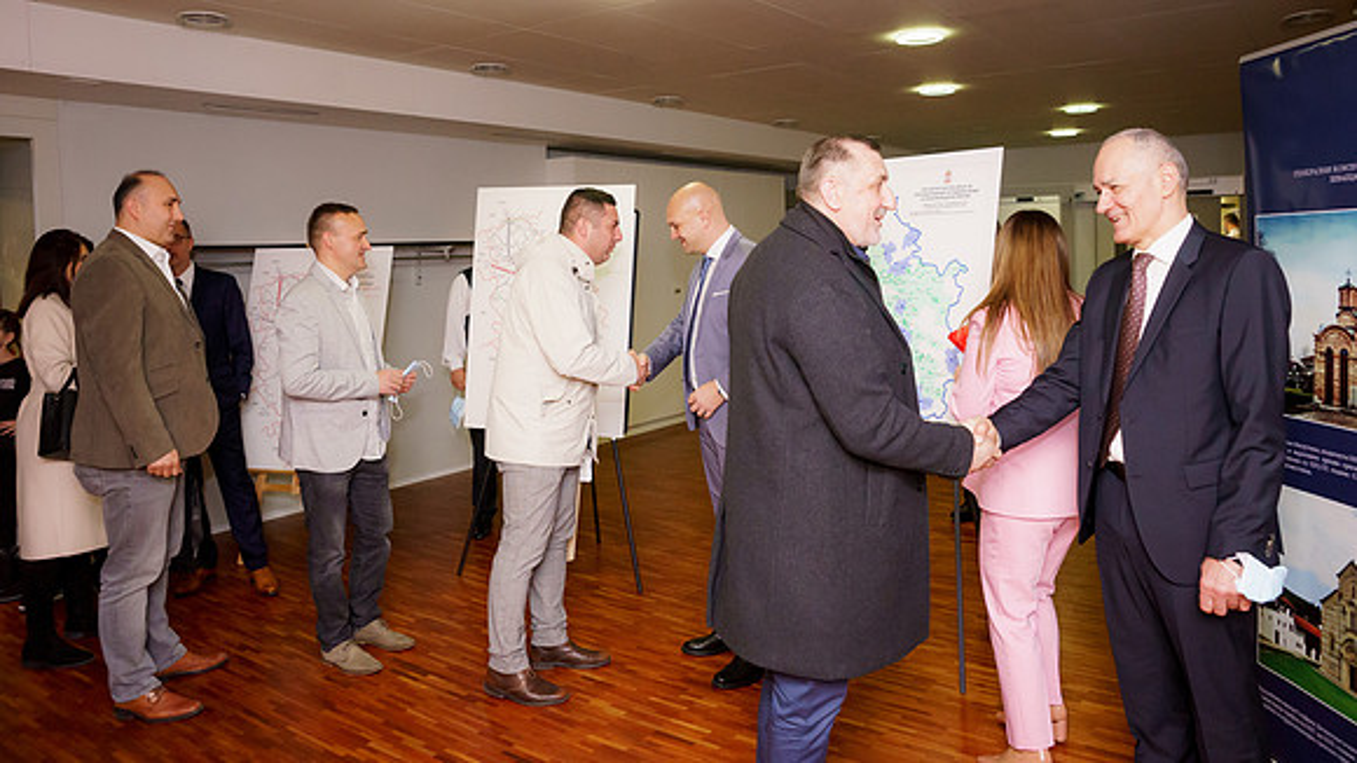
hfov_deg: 72.0
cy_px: 296
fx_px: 934
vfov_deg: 44.1
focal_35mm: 26
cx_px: 701
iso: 2500
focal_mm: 24
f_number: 4
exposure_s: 1/250
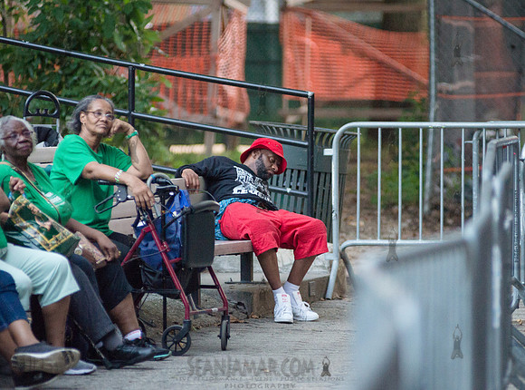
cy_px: 198
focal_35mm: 290
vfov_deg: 5.1
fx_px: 4375
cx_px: 267
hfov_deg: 6.9
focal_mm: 200
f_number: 2.8
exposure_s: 1/500
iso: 2500
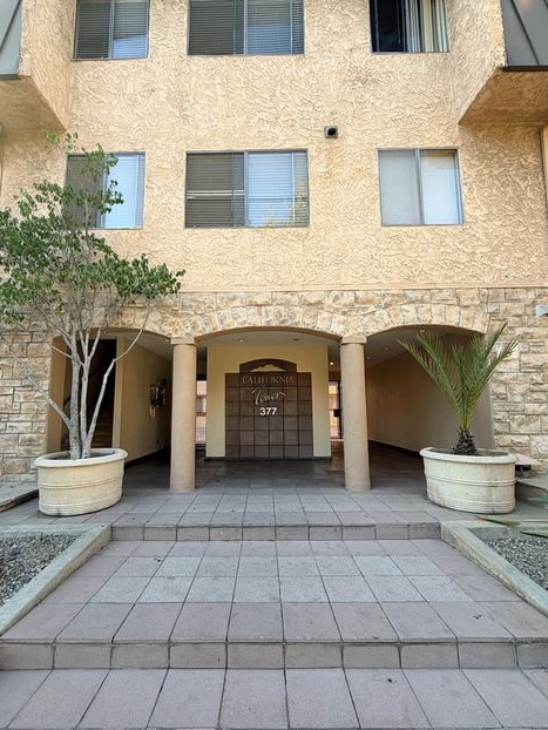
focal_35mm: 15
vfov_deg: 98.1
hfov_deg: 81.7
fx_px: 316
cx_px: 262
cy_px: 380
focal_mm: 2.22
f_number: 2.2
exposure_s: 1/140
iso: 40
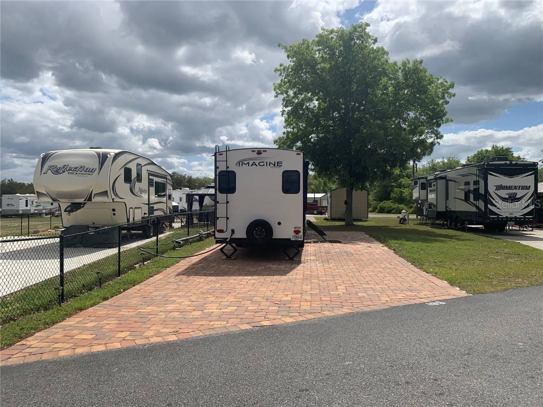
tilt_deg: +0.7
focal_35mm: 26
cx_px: 272
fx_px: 408
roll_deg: +0.2
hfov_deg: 67.3
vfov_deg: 53.1
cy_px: 204
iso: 25
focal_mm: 4.25
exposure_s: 1/3788
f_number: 1.8
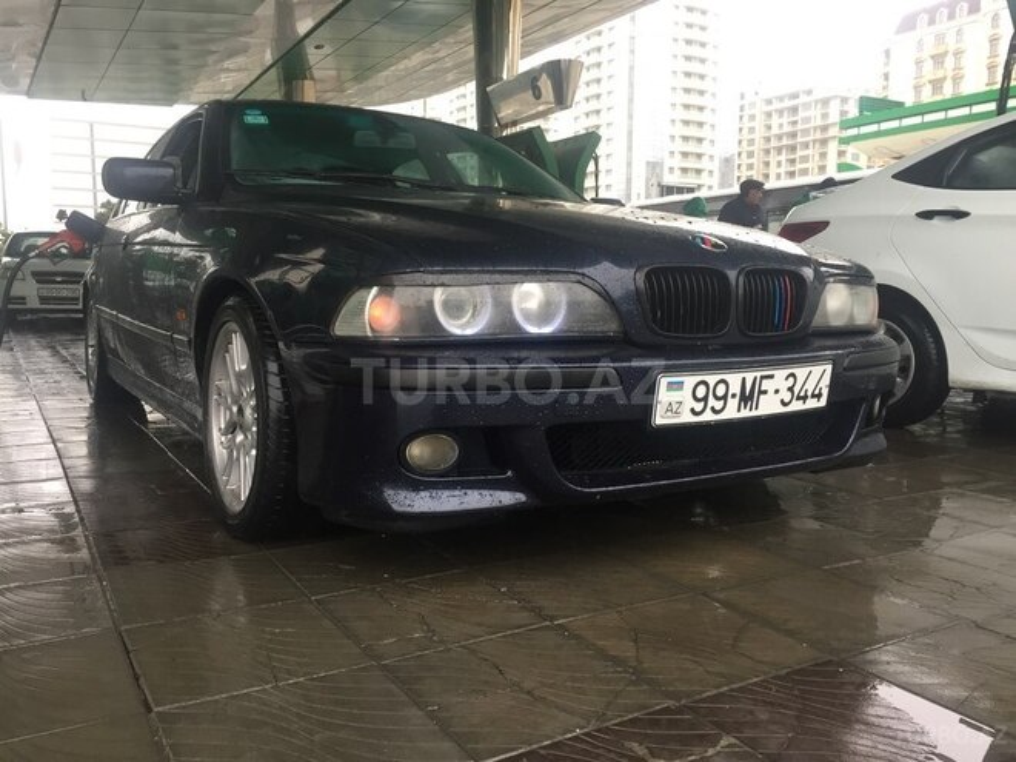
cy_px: 381
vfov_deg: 48.2
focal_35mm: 29
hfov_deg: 61.7
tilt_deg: -6.6
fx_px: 851
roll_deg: -0.4
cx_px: 508
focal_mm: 4.15
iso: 32
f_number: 2.2
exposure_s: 1/33
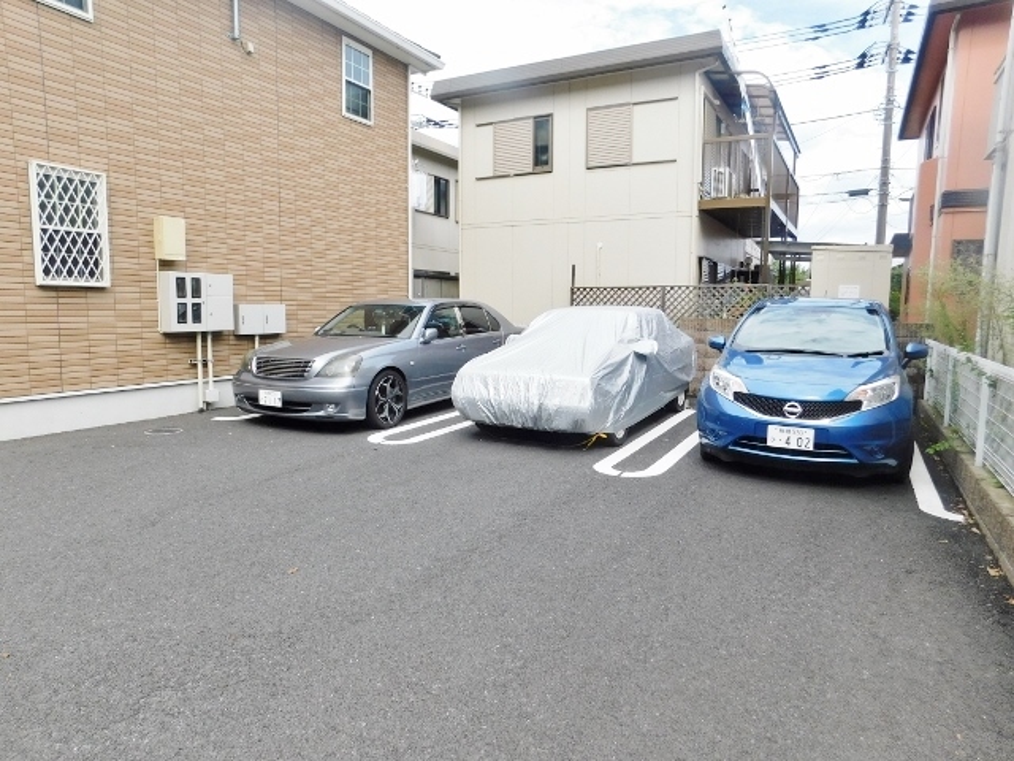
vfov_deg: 58.9
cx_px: 507
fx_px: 674
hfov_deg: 73.9
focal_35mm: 23
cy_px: 380
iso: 125
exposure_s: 1/640
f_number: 3
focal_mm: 4
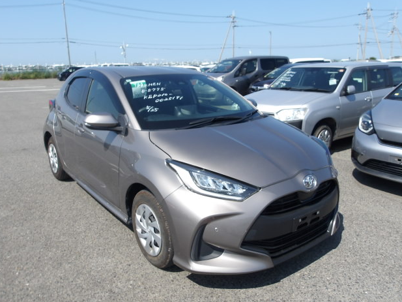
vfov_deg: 49.8
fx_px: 325
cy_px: 153
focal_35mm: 28
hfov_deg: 63.4
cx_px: 201
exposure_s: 1/93
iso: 100
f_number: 10.4
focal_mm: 4.9
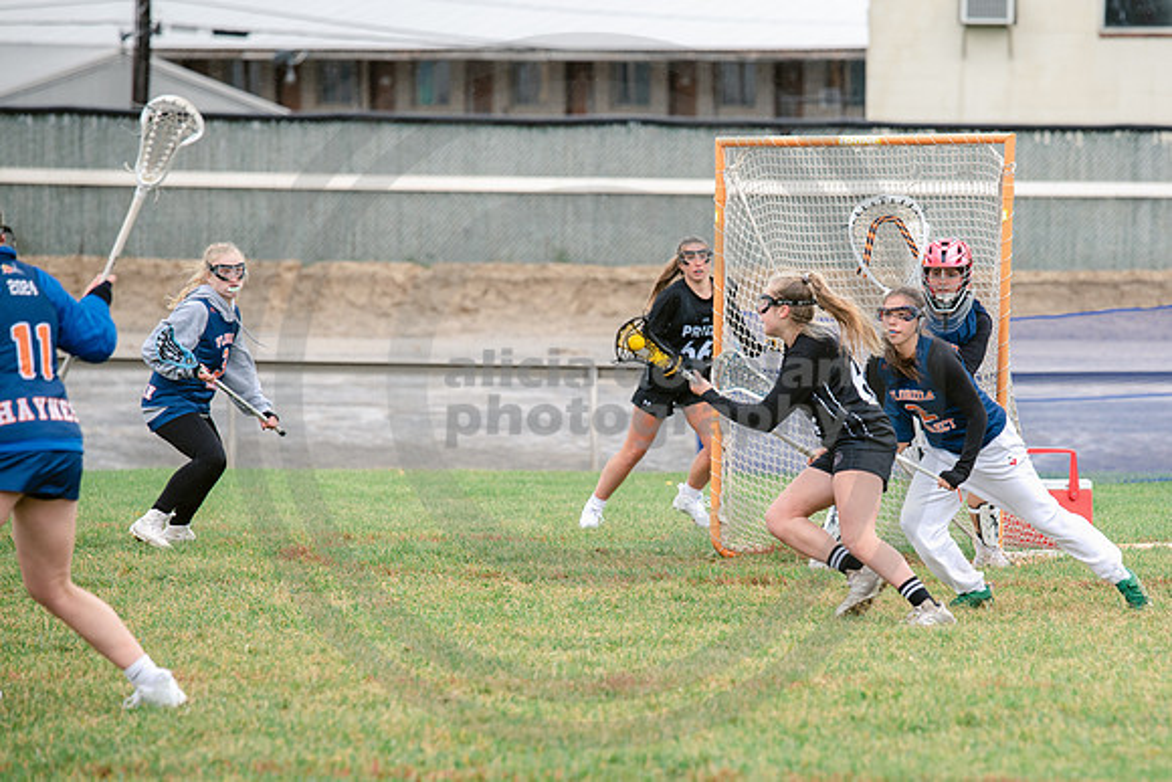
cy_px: 483
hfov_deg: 8.2
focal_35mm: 250
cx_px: 750
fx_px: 8128
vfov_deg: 5.5
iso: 400
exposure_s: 1/1000
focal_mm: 195
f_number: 4
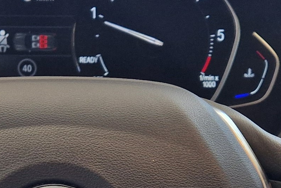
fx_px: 937
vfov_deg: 11.2
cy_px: 219
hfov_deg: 16.9
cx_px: 63
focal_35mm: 120
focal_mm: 5.4
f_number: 1.8
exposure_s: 1/100
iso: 160
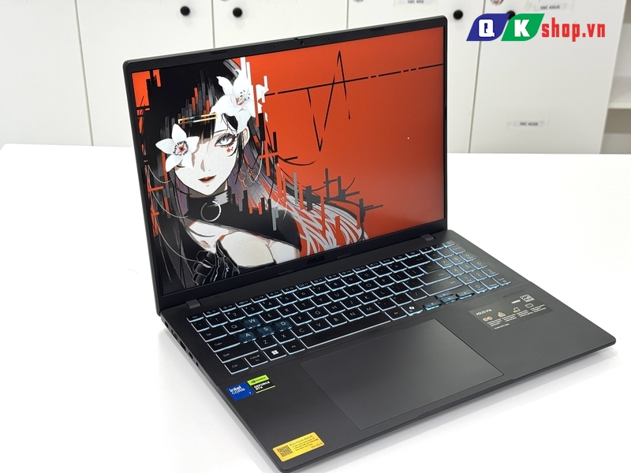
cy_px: 236
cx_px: 316
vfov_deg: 30.3
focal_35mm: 48
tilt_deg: -27.5
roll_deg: +0.5
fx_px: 875
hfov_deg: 39.7
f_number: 1.78
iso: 64
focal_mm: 6.76
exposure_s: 1/100
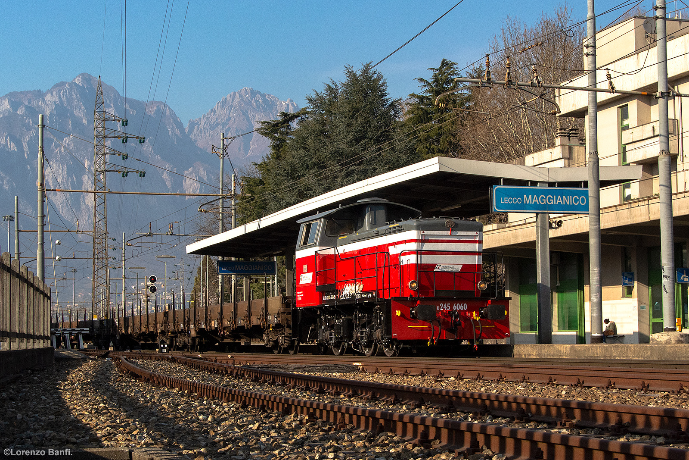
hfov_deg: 31.9
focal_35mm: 63
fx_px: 1206
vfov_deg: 21.6
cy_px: 230
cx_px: 344
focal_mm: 23.6
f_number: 7.1
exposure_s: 1/800
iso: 200
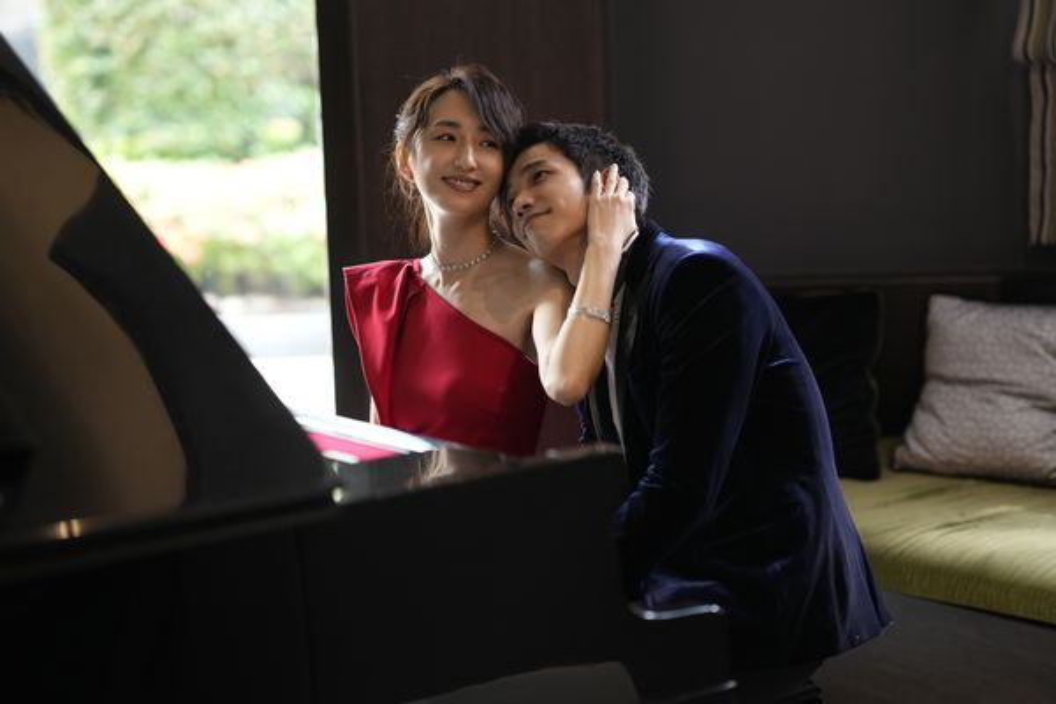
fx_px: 2493
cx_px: 528
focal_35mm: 85
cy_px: 352
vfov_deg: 16.1
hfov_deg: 23.9
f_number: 1.8
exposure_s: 1/250
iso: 1250
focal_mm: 85
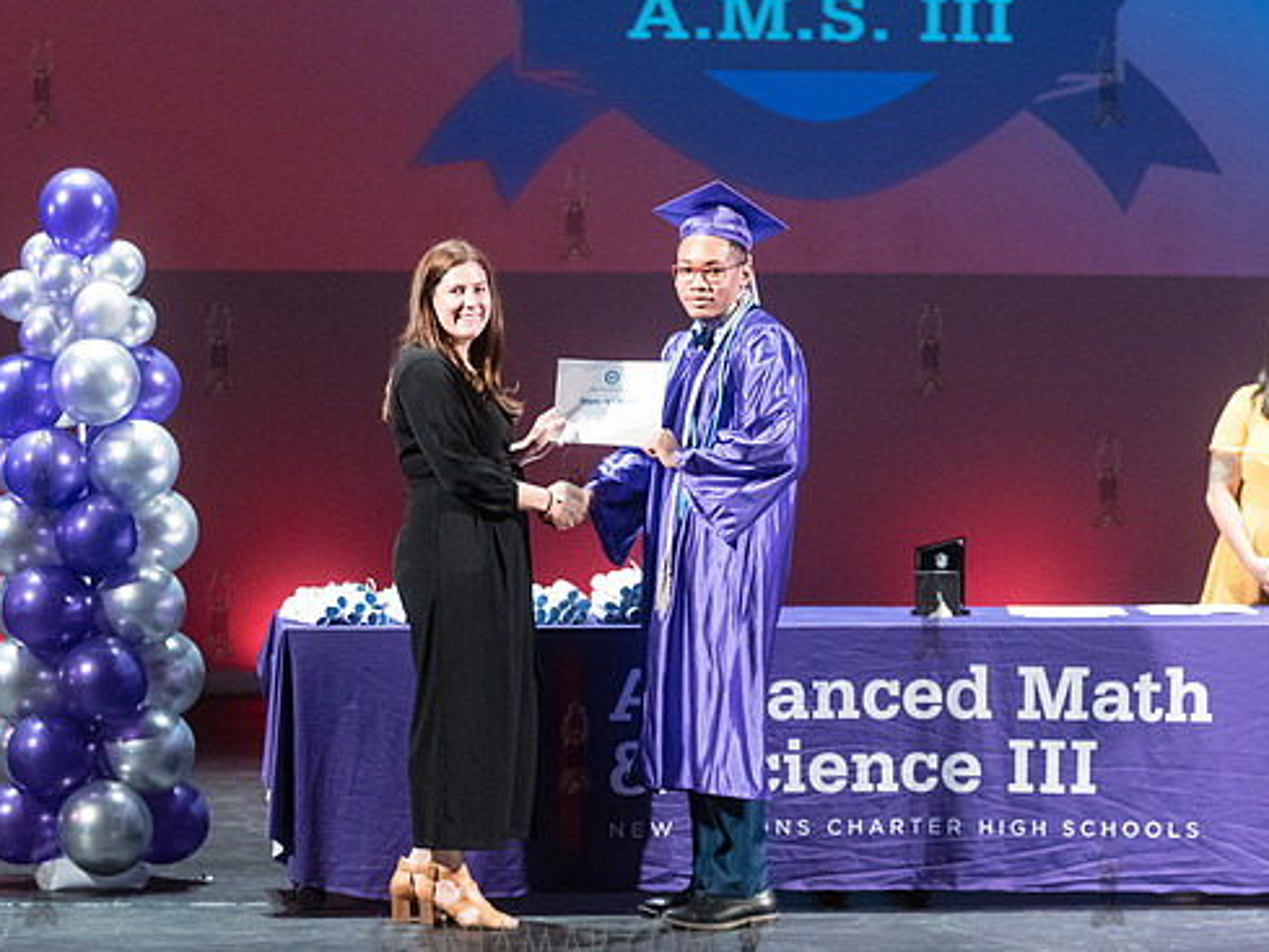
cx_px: 643
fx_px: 5500
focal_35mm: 150
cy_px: 350
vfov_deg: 9.9
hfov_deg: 13.2
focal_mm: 92
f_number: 2.8
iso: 4000
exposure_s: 1/320
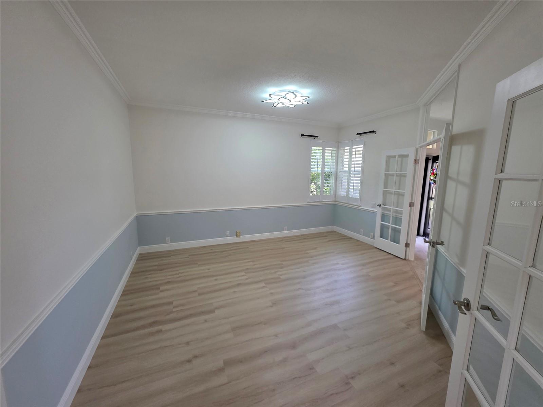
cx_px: 272
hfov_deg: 106.2
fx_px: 204
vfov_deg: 89.9
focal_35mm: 13
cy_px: 204
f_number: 1.9
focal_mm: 2.2
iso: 200
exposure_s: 1/120
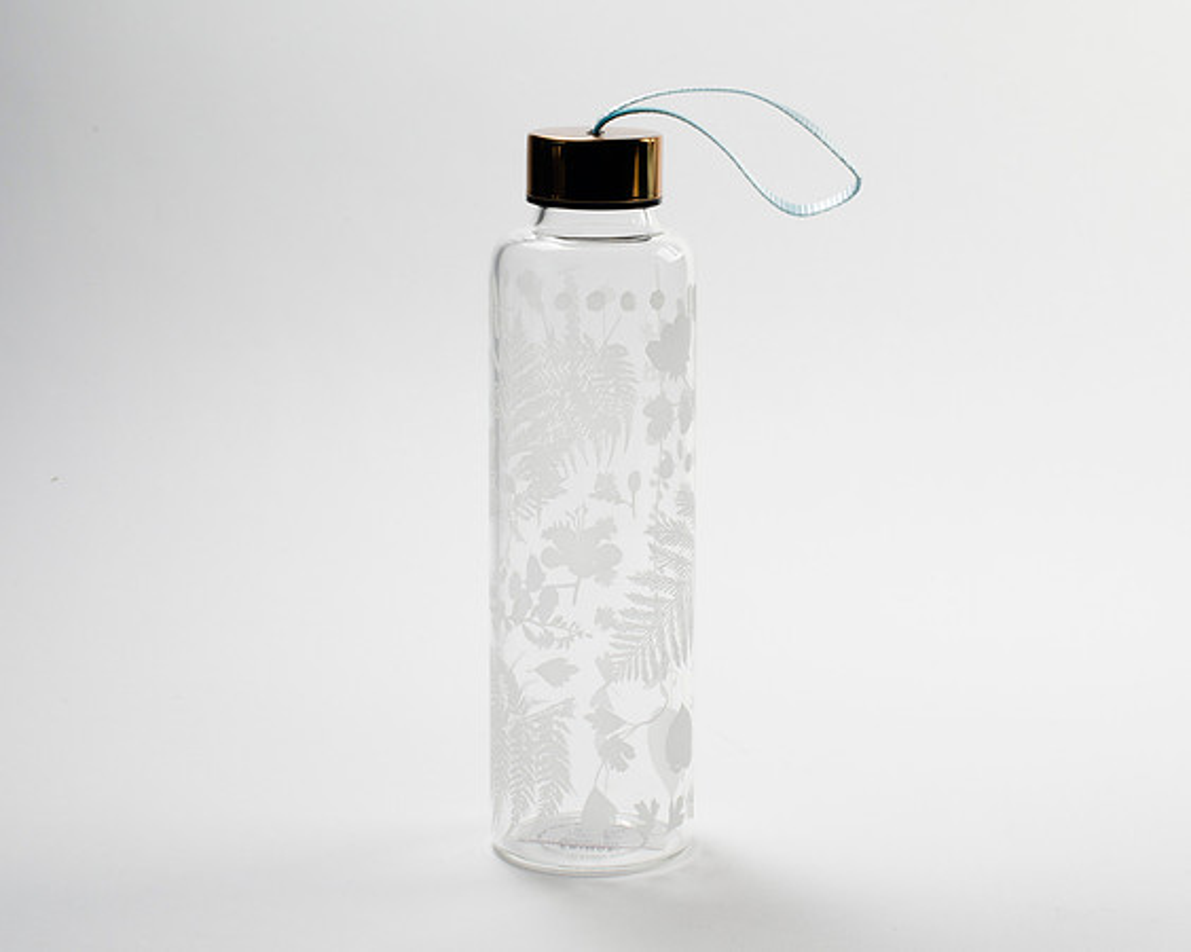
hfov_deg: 24.4
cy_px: 325
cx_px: 618
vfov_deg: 19.5
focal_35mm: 78
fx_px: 2759
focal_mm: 50
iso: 100
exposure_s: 1/100
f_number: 16
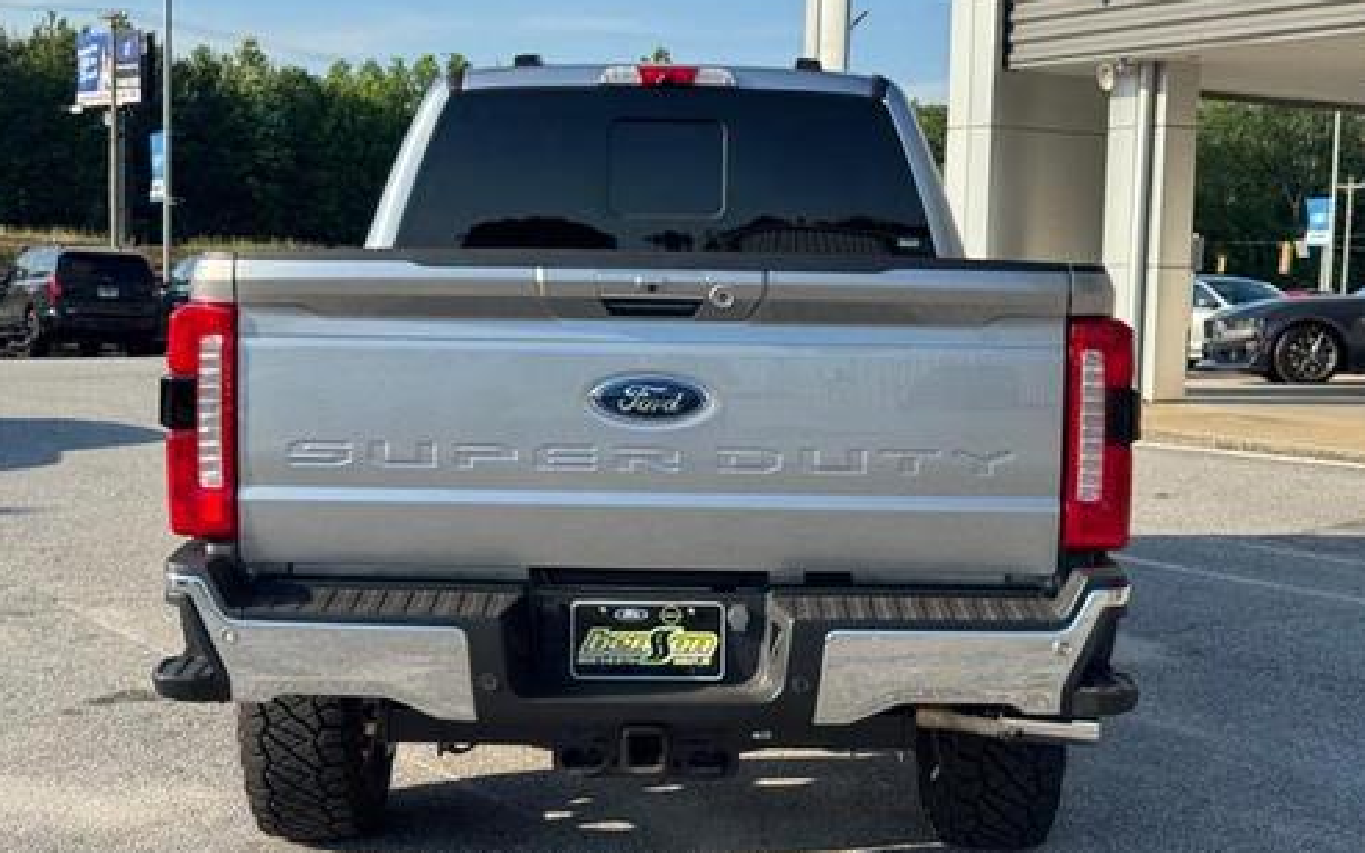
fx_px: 1934
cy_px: 399
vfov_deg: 24.9
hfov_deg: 38.9
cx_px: 684
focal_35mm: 52
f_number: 1.78
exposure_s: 1/2415
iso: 64
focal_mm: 6.76
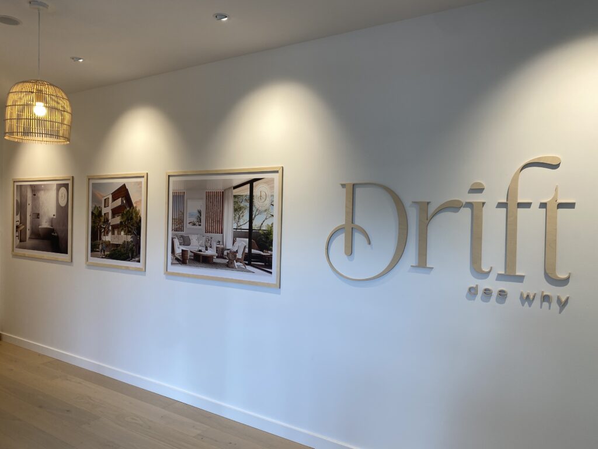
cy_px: 224
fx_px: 449
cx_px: 299
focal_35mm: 26
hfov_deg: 67.3
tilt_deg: -1.5
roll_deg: -1.0
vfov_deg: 53.1
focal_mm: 4.25
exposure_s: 1/100
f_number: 1.8
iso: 50
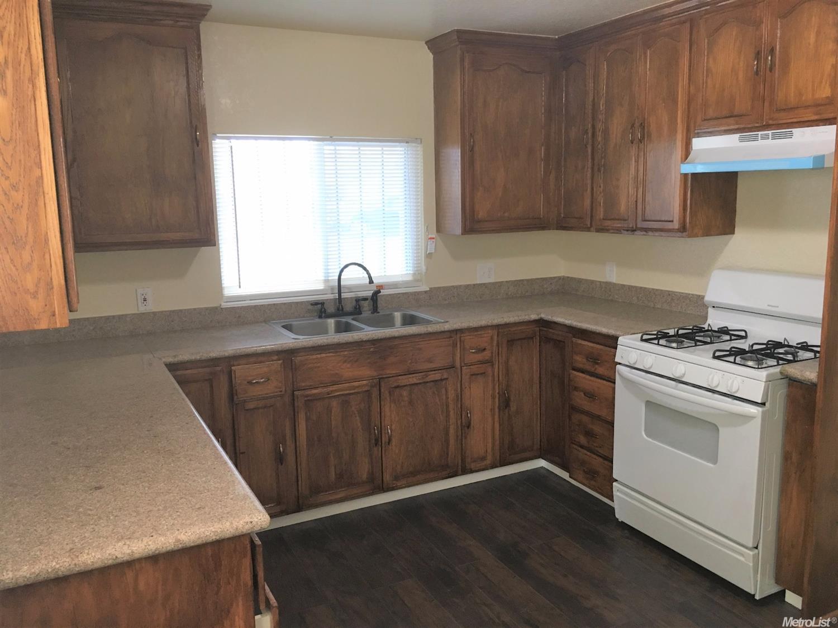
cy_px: 314
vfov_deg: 48.2
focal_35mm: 29
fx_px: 702
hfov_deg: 61.7
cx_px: 419
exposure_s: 1/30
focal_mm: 4.15
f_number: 2.2
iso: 100
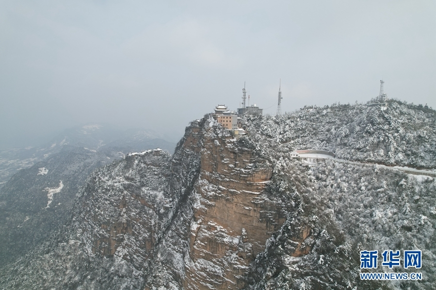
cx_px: 218
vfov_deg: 57.2
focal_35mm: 22
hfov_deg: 78.6
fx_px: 266
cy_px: 145
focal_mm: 8.38
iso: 100
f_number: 2.8
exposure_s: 1/1600
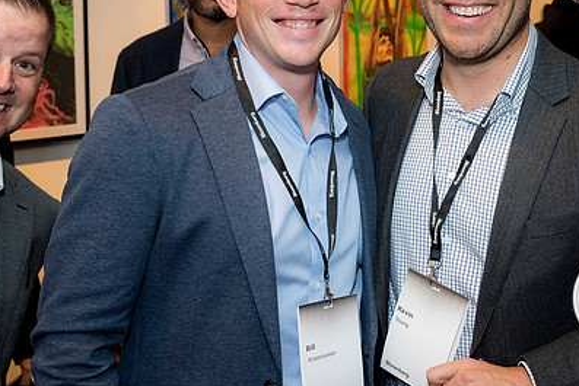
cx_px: 421
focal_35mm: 61
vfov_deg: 22.1
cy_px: 95
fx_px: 981
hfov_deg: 32.4
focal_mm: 32
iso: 800
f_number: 5
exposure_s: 1/125
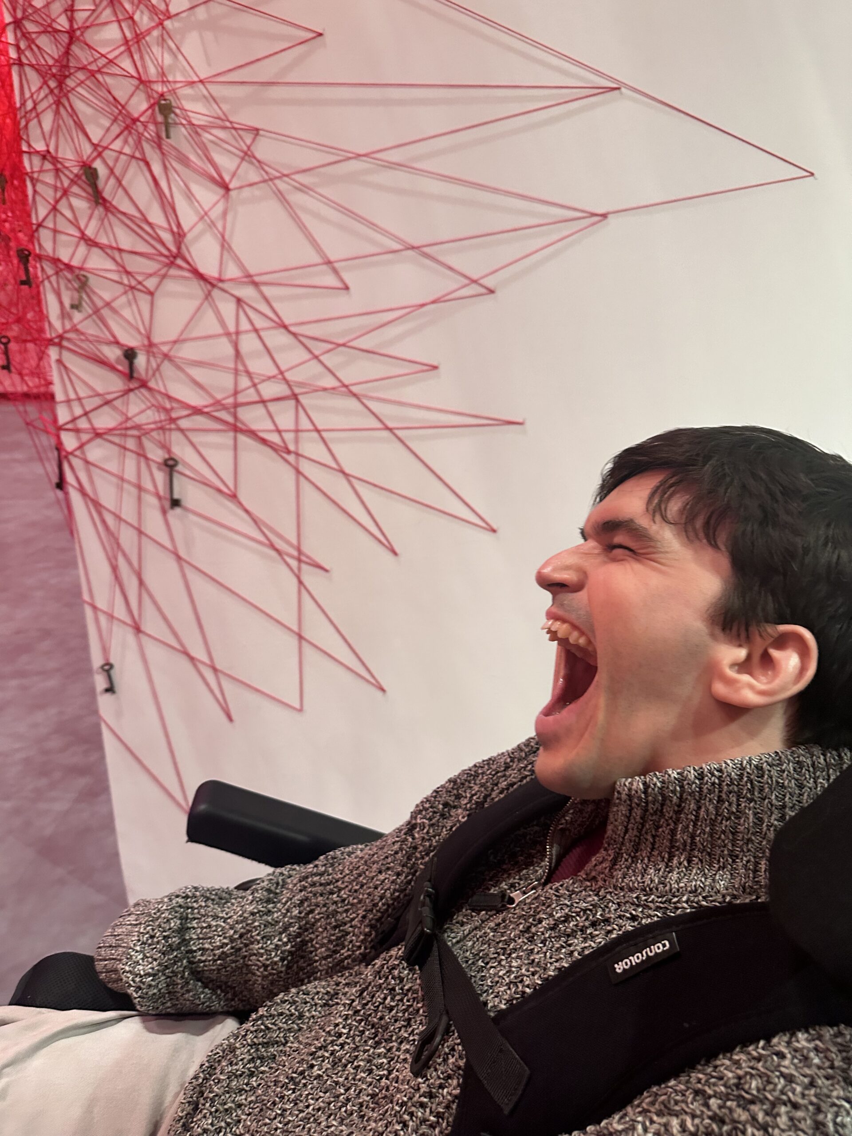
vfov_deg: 71.6
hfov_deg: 56.8
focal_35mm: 24
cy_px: 568
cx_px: 426
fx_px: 788
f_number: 1.78
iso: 500
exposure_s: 1/60
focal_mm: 6.86
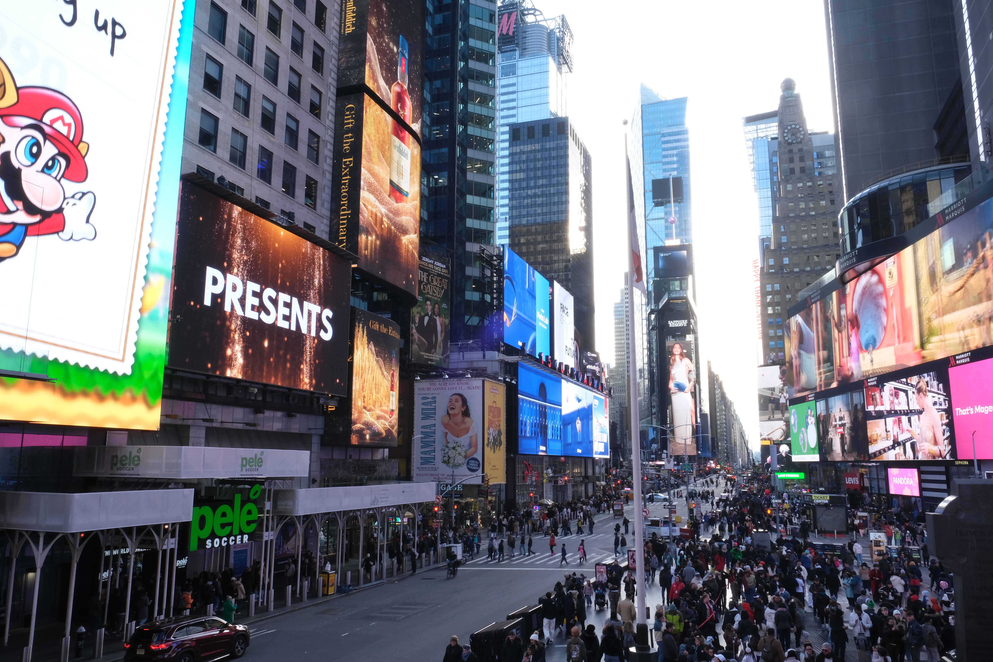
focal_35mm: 27
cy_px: 331
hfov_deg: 67.4
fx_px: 745
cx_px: 496
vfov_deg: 47.9
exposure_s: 1/26
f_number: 22
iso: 800
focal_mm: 18
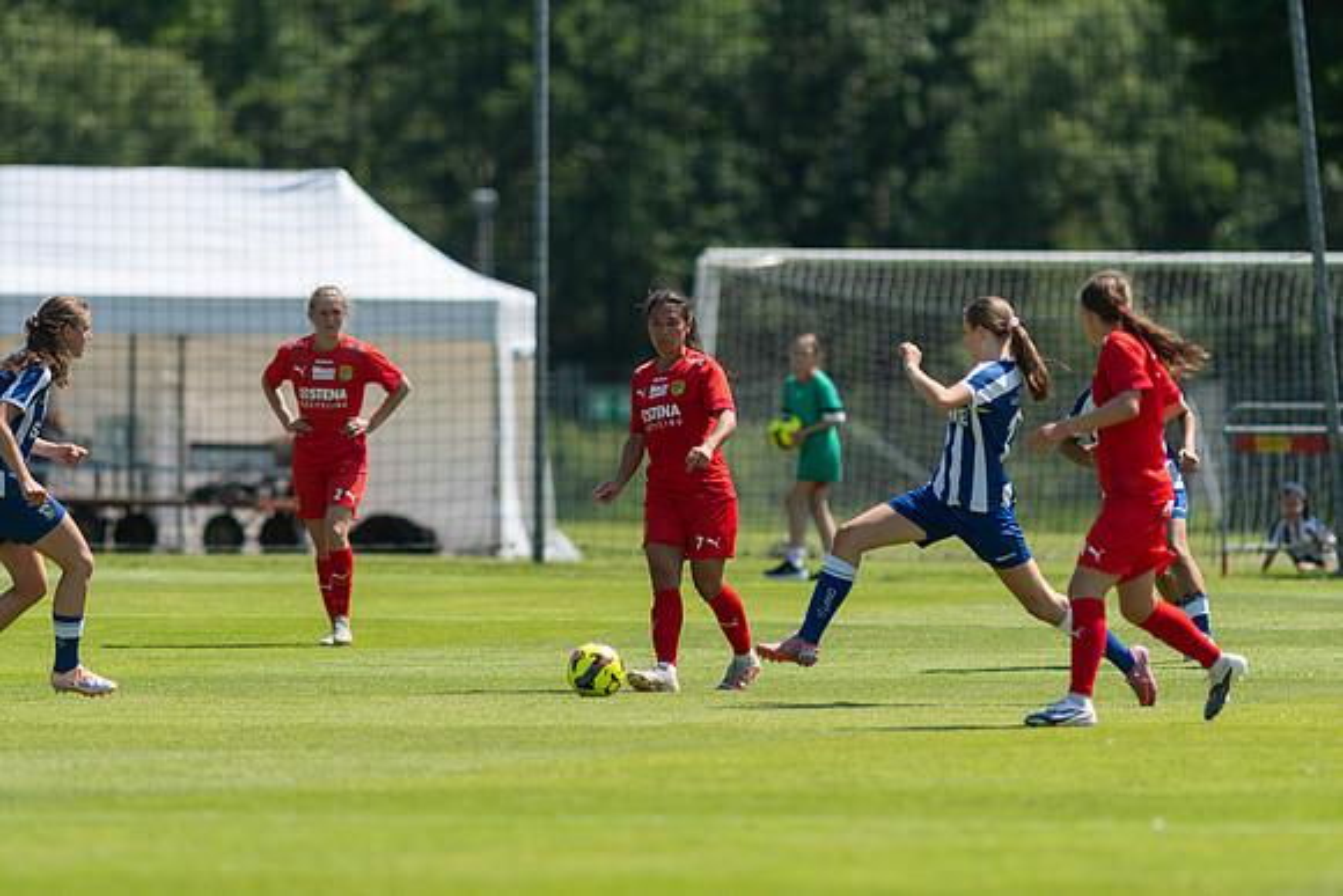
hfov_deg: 4.6
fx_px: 16791
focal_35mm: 450
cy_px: 448
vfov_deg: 3.1
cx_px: 672
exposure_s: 1/2000
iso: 125
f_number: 3.2
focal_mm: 300
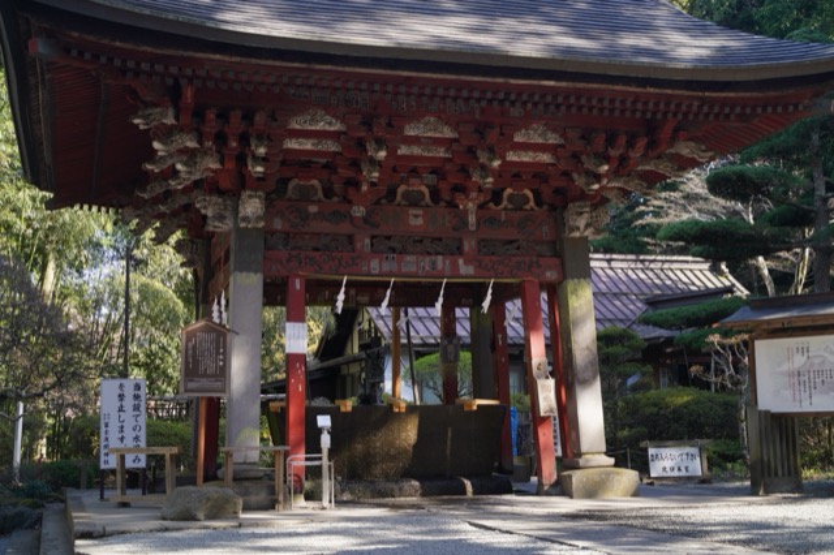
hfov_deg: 41.9
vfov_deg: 28.6
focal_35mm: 47
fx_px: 1088
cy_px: 278
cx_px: 417
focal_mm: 47
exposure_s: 1/125
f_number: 3.5
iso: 100
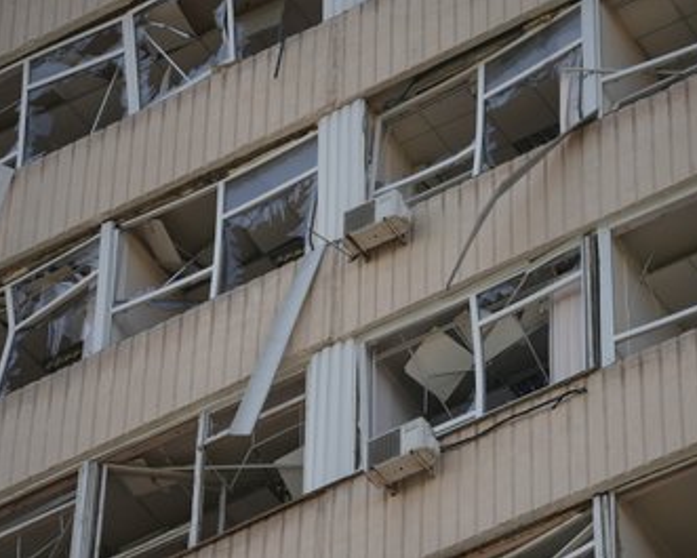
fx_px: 4684
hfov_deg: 8.5
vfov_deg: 6.8
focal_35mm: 227
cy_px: 279
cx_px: 402
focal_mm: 200
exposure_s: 1/2000
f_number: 5.6
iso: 640
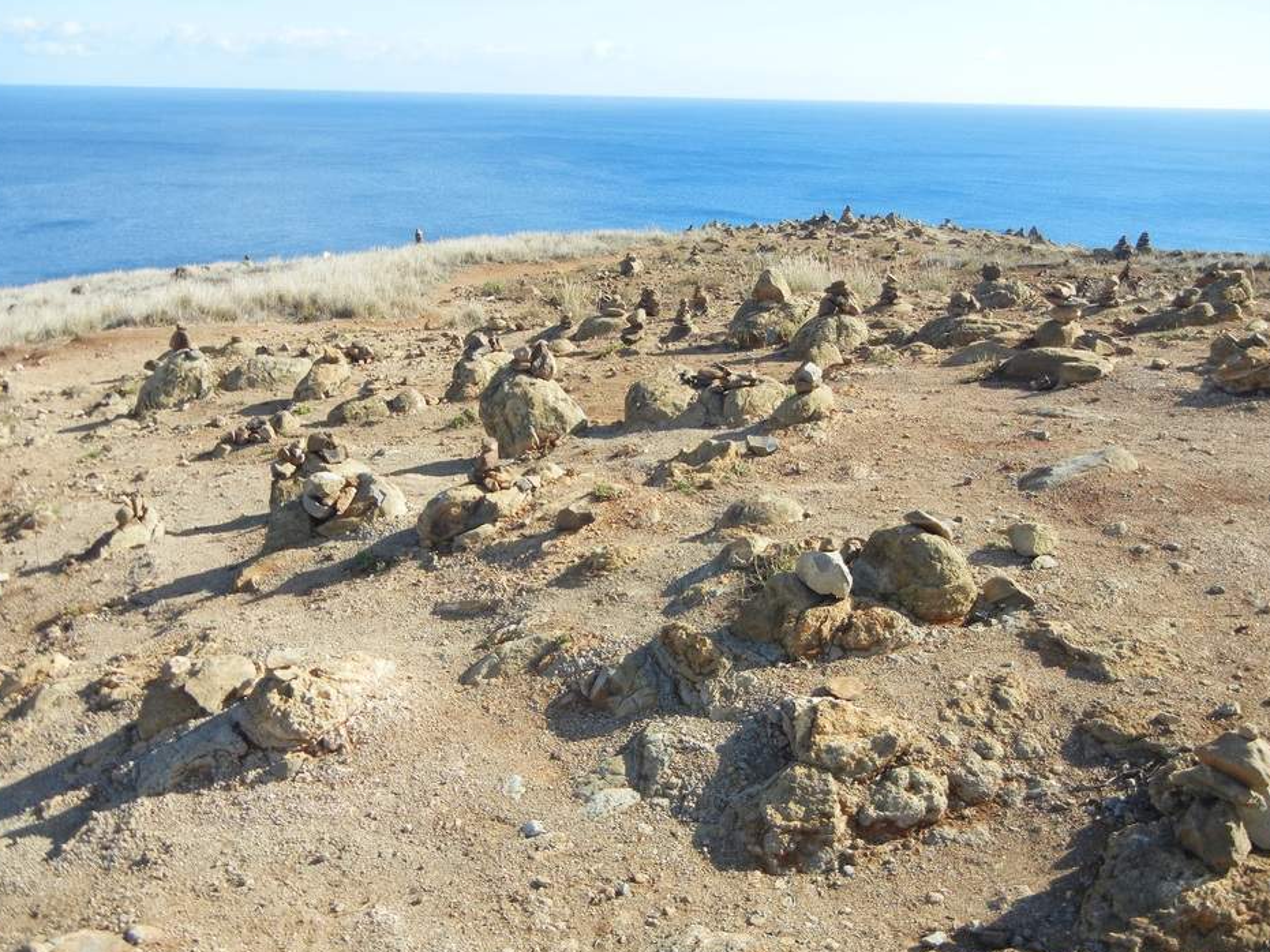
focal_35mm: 33
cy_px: 502
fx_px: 1211
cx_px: 614
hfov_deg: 55.3
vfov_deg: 42.9
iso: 160
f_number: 7
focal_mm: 5.4
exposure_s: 1/257
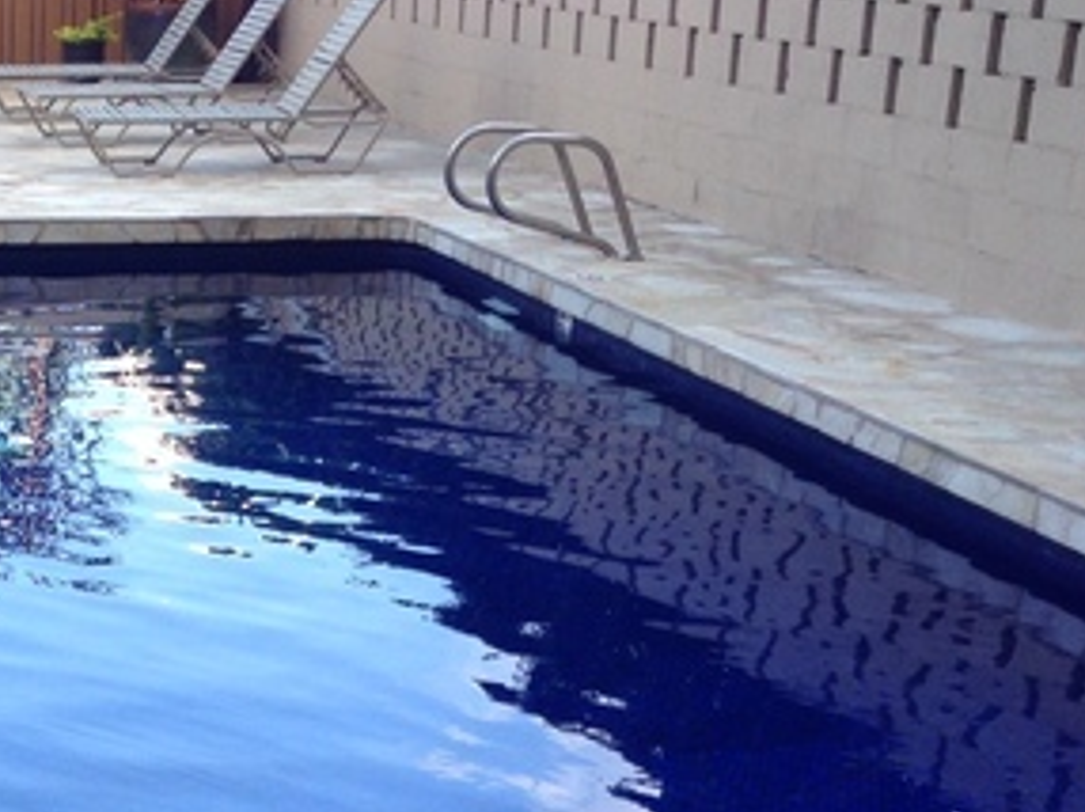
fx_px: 2411
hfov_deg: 24.1
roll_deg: -0.7
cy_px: 820
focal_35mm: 77
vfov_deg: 18.6
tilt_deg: -21.7
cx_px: -32
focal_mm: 4.12
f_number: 2.4
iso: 50
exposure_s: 1/244
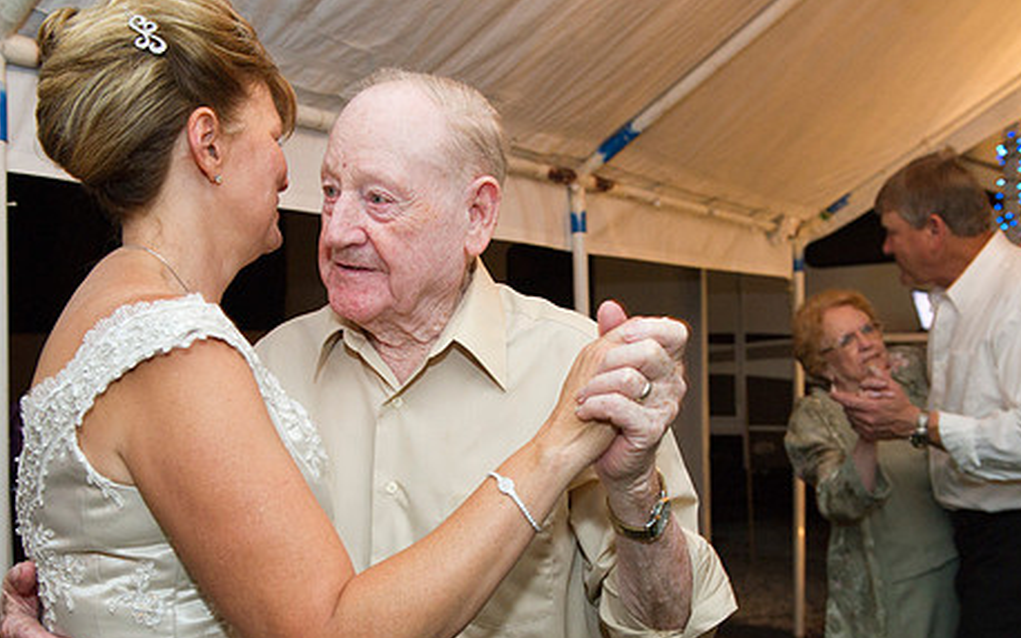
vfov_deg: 31.8
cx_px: 504
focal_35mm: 40
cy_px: 404
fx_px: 1113
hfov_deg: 49.3
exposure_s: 1/30
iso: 2000
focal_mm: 31
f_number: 3.5
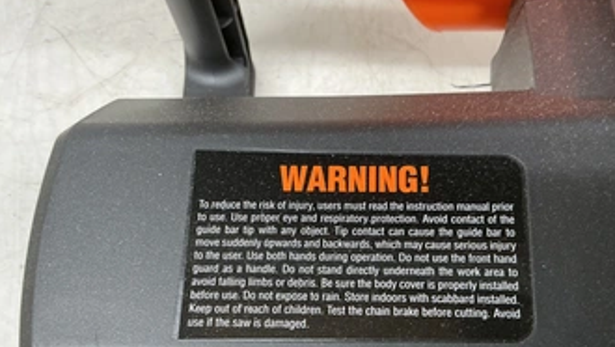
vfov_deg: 31.5
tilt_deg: -71.7
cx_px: 339
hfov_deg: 53.9
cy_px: 256
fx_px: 604
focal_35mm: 37
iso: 64
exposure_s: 1/60
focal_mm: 3
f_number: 1.8
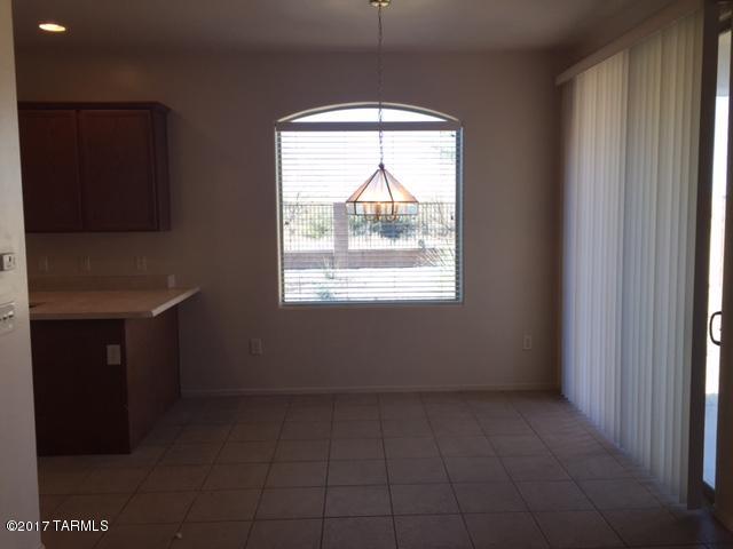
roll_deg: +0.1
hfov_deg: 61.7
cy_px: 274
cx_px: 366
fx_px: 614
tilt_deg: -5.5
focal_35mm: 29
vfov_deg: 48.2
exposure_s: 1/120
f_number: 2.2
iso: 32
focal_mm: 4.15
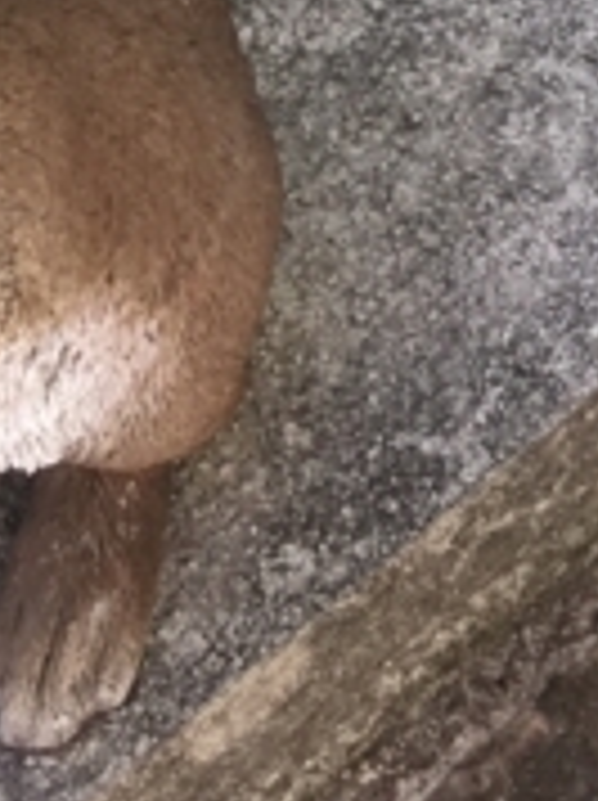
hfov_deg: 8.4
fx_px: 3856
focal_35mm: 167
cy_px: -1431
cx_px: 1187
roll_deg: -8.5
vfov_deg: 9.7
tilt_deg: -44.7
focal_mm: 4.15
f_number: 2.2
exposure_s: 1/264
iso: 25
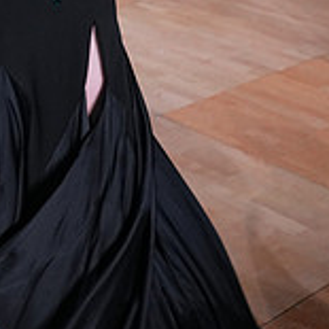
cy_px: -117
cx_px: -20
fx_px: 989
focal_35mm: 92
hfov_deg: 18.3
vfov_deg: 17.5
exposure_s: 1/250
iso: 1000
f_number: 4
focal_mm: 29
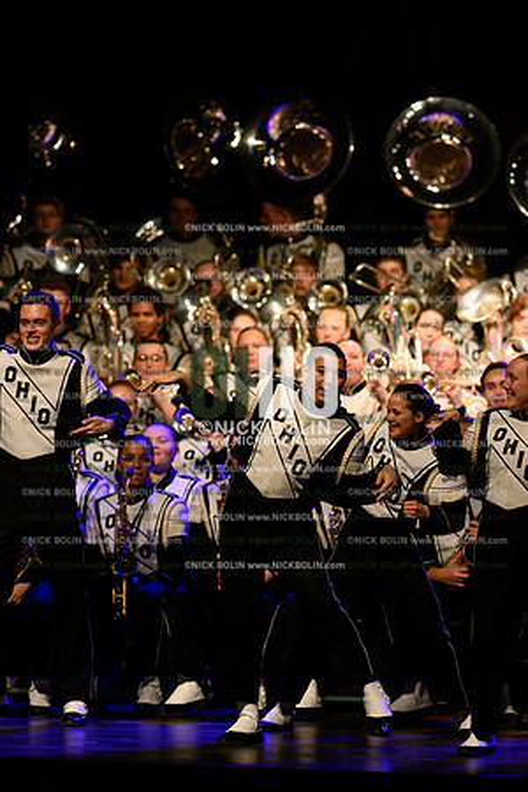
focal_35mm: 300
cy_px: 396
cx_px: 264
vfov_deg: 6.9
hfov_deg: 4.6
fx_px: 6599
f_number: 4
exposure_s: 1/500
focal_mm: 300
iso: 6400
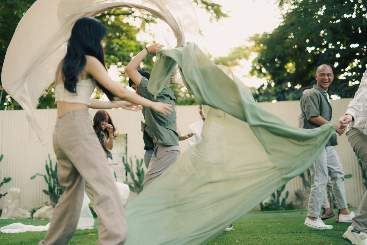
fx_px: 510
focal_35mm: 50
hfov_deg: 39.6
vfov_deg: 27.0
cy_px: 122
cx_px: 184
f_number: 1.4
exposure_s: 1/500
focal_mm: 50
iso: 500
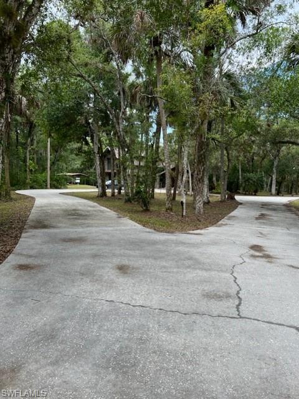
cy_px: 200
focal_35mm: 26
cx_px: 150
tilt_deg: -3.3
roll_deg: -1.1
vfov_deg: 67.3
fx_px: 299
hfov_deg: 53.1
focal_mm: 5.7
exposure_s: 1/458
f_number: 1.5
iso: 50
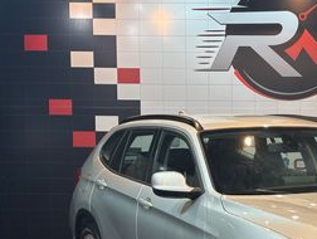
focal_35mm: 97
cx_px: 288
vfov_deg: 15.2
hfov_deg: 19.8
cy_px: 187
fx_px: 890
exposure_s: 1/60
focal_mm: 5.96
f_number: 1.6
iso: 40
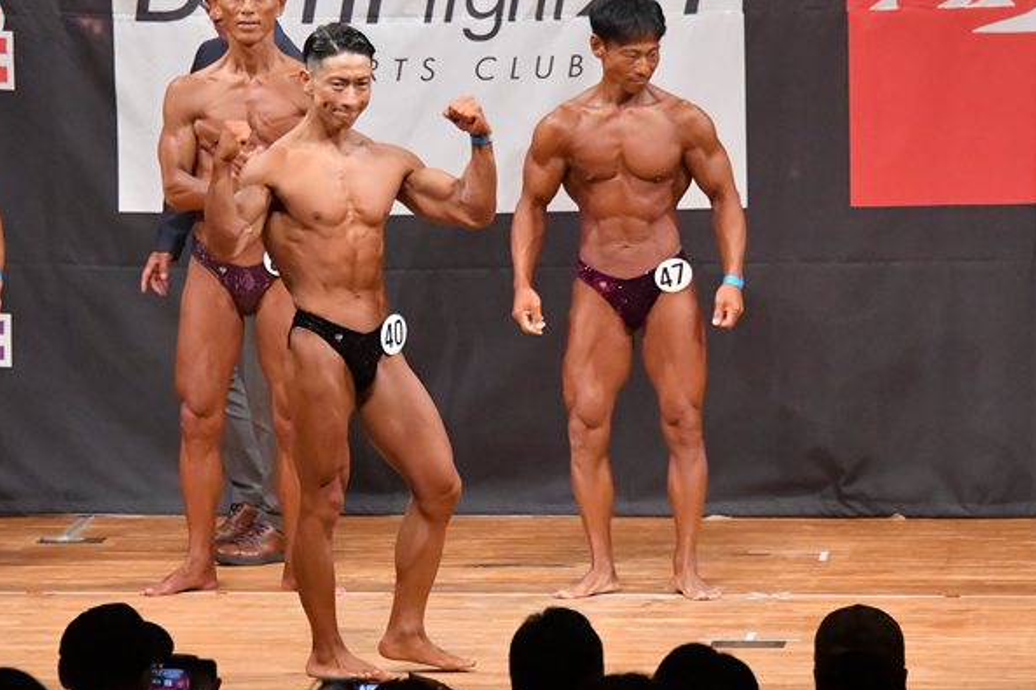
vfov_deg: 4.7
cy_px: 367
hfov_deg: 7.0
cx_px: 408
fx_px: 8458
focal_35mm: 294
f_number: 5.6
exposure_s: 1/400
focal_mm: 150
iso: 10000
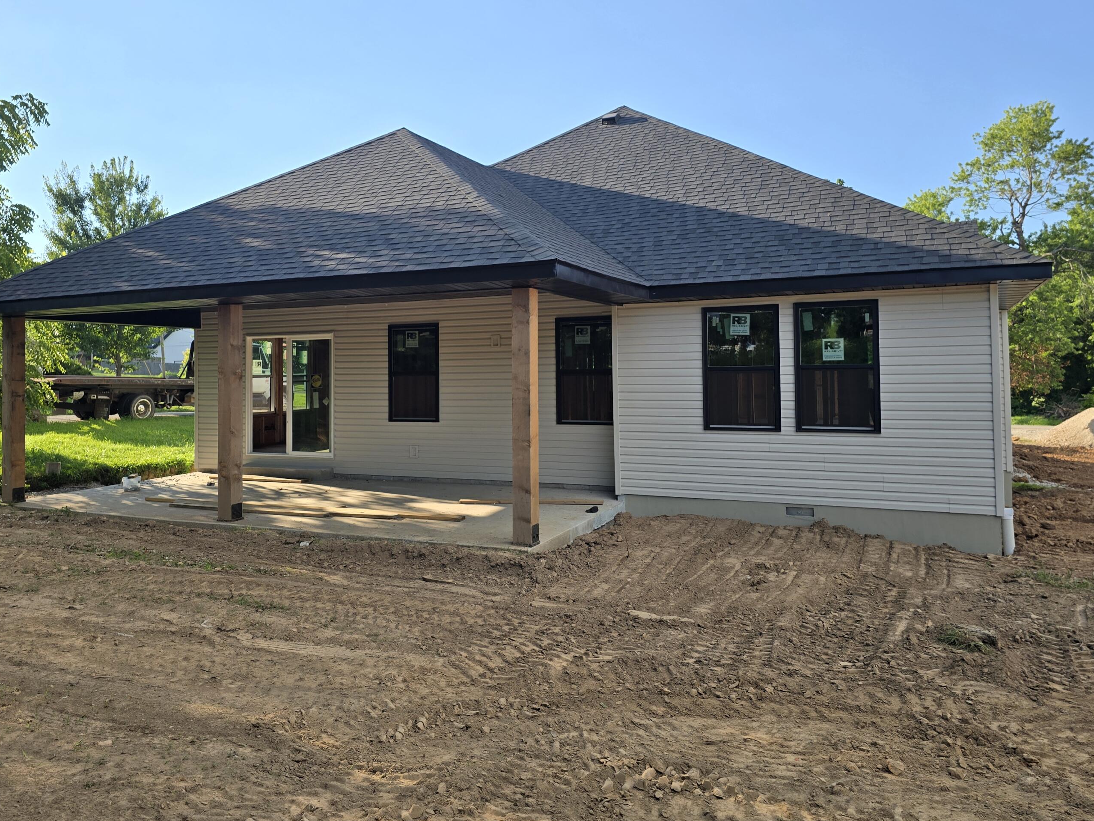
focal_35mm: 27
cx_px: 499
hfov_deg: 65.2
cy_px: 352
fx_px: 853
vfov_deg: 51.2
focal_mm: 6.3
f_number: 1.7
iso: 12
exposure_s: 1/525
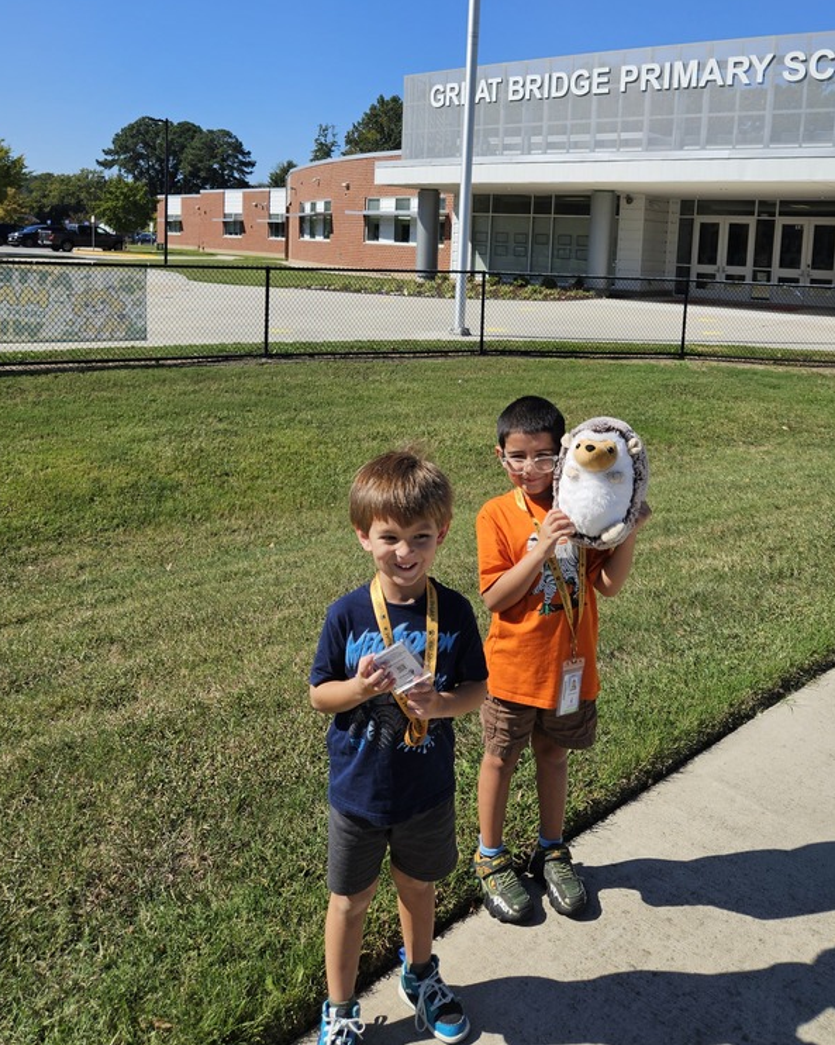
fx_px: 958
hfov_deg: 46.8
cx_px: 503
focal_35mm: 31
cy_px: 348
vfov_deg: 56.0
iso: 25
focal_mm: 5.4
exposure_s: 1/2436
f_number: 1.8
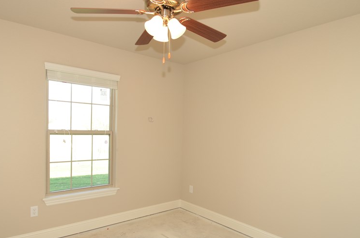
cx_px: 166
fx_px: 220
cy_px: 136
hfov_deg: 78.6
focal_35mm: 22
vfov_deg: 56.8
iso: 200
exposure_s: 1/60
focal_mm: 10
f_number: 4
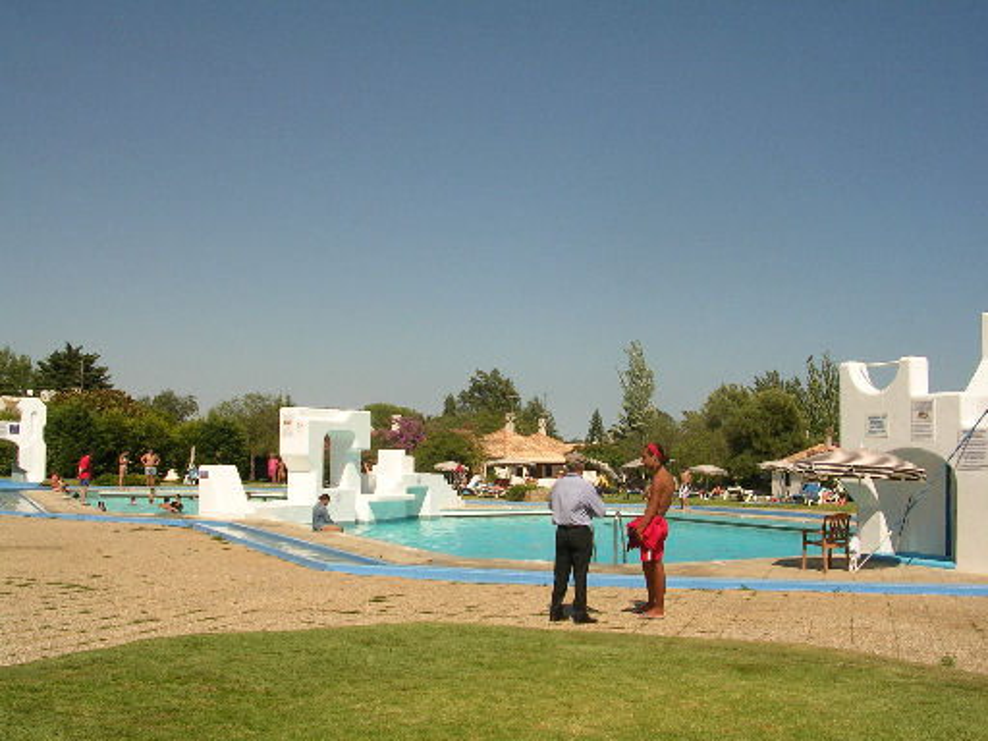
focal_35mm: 38
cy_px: 370
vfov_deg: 37.7
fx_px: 1085
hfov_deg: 49.0
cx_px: 494
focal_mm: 5.8
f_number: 5.6
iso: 50
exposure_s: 1/459
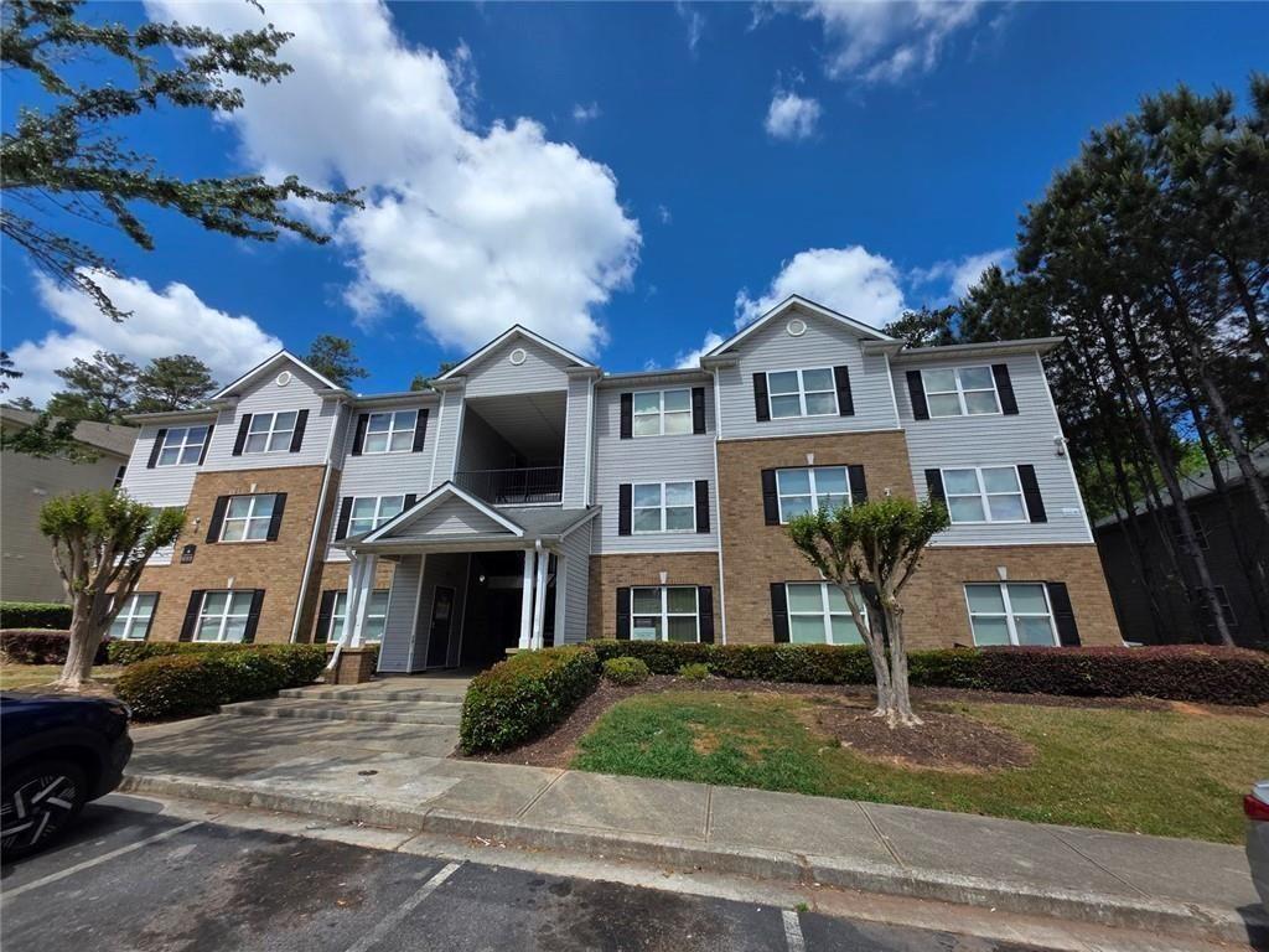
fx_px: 477
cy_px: 476
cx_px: 634
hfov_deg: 106.2
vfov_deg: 89.9
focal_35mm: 13
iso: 40
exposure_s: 1/2586
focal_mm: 2.2
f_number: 1.9
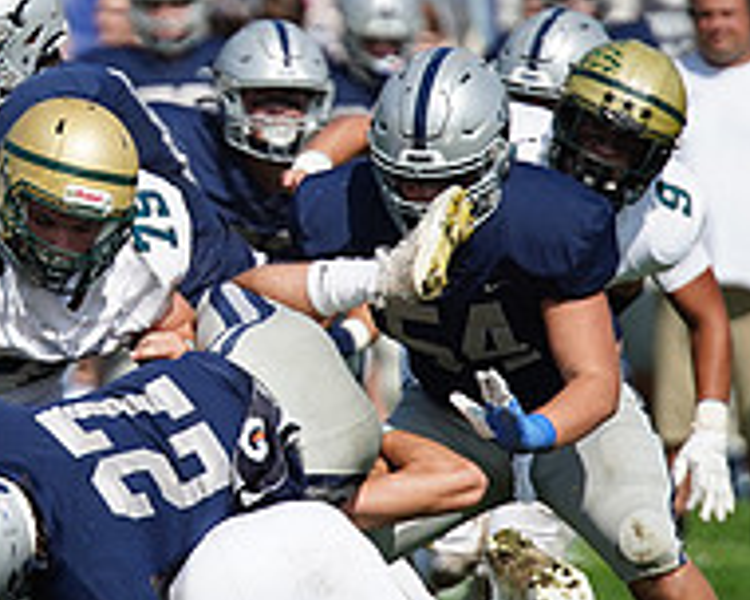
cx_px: -114
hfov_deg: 2.3
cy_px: 239
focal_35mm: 858
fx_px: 19045
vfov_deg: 1.8
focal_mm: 300
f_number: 2.8
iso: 500
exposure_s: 1/8000
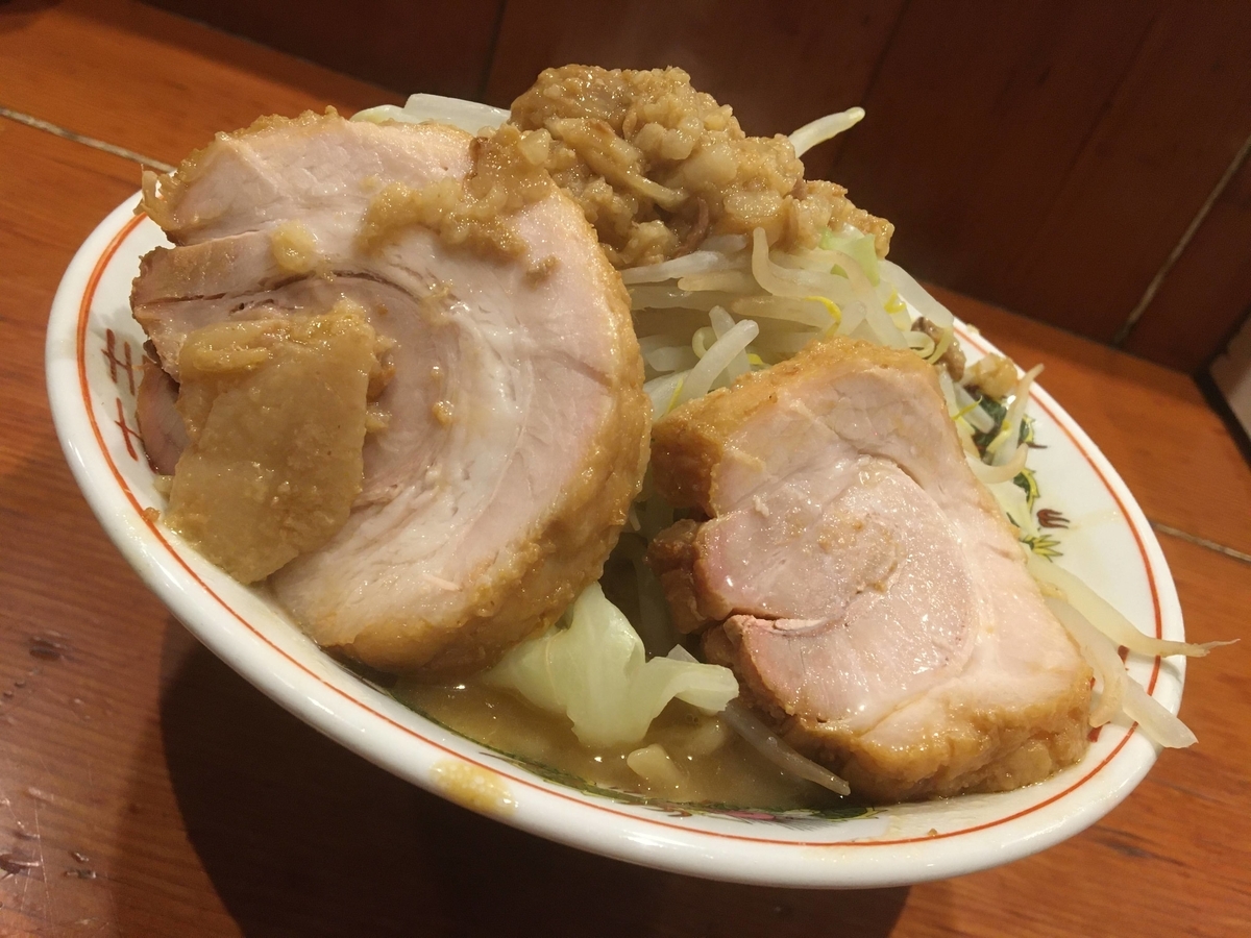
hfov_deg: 61.7
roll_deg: -20.8
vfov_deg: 48.2
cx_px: 626
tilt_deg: -31.9
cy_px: 469
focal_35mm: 29
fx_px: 1048
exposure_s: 1/33
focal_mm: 4.15
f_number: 2.2
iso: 160
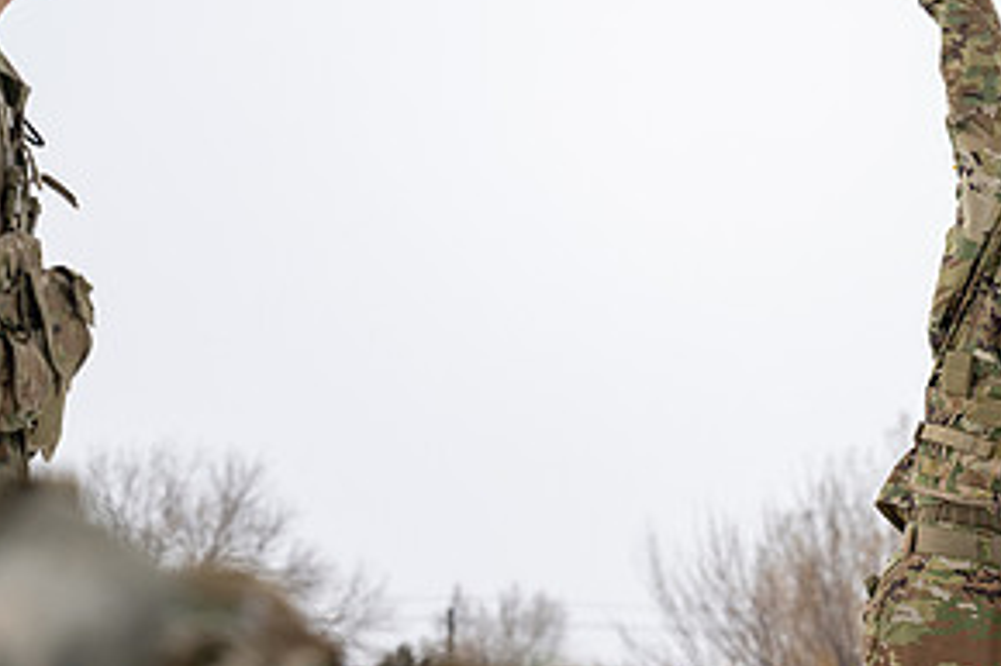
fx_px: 3890
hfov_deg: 14.6
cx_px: 790
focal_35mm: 140
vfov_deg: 9.8
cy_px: 116
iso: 100
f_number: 4
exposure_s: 1/800
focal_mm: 70
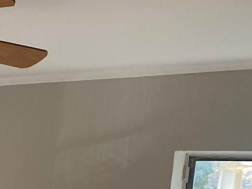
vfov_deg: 13.3
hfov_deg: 16.4
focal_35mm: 103
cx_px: -186
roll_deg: -3.3
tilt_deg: -10.1
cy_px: 312
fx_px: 750
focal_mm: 4.25
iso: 64
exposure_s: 1/120
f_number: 1.8
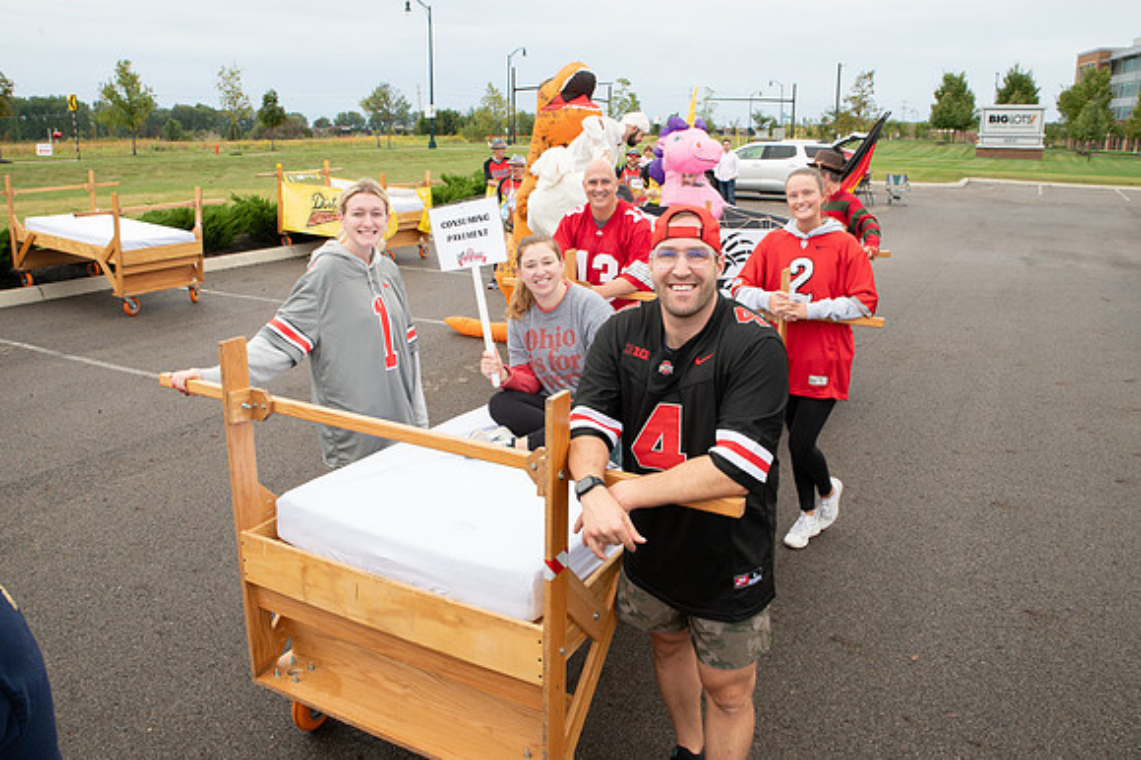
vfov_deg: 47.2
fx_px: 867
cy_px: 335
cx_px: 547
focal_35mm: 27
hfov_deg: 66.7
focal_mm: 24
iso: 640
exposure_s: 1/200
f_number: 10
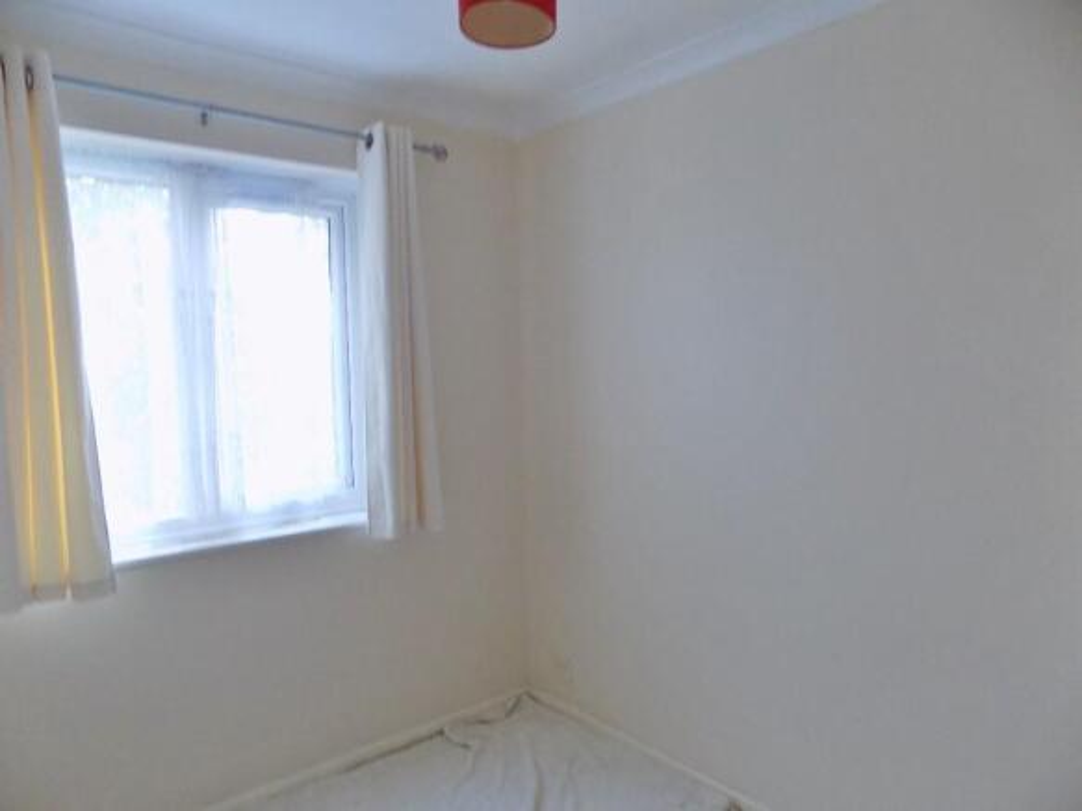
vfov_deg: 58.9
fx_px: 719
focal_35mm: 23
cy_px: 406
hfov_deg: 73.9
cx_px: 541
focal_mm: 4
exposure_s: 1/30
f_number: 3.1
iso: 250
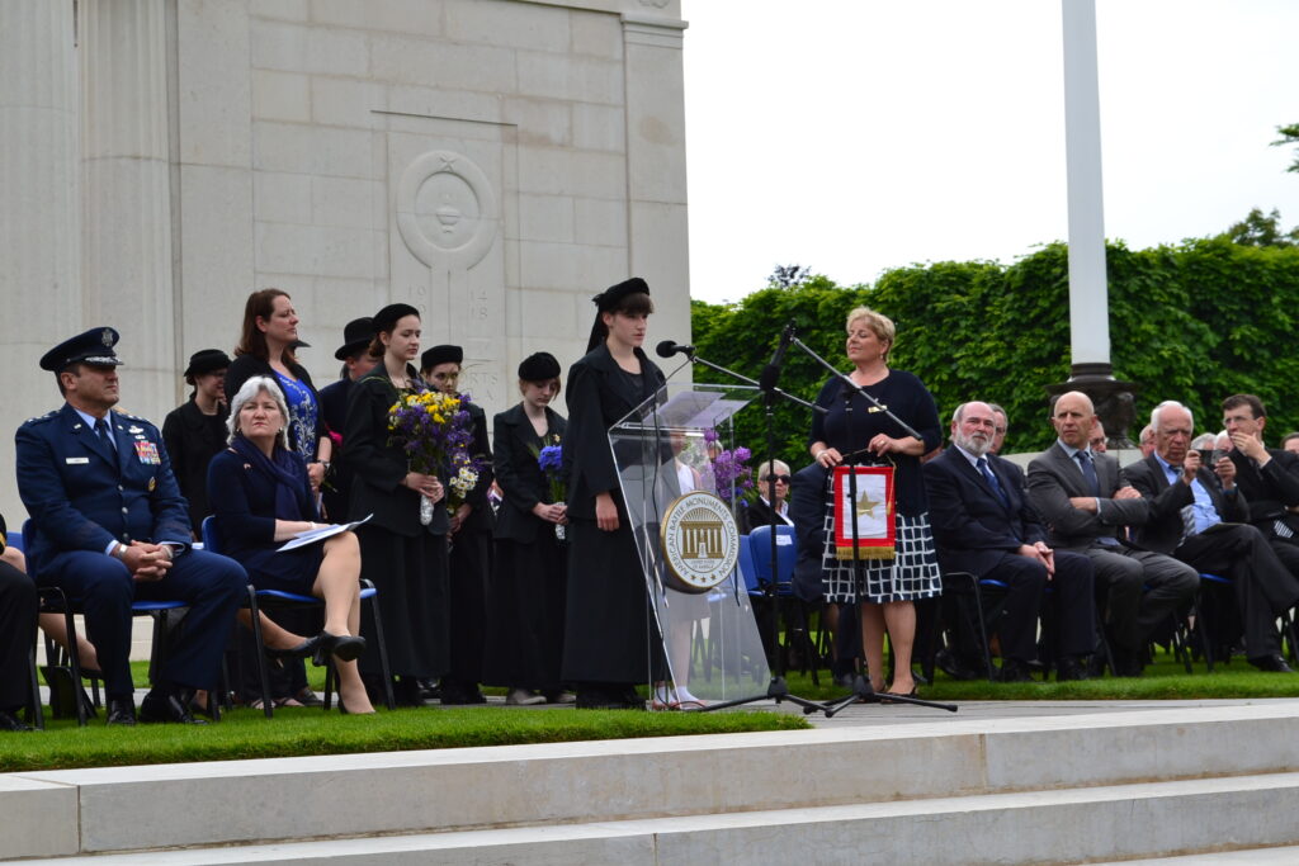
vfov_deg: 16.6
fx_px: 2977
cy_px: 433
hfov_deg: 24.6
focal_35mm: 82
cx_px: 650
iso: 400
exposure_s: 1/250
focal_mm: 55
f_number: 10
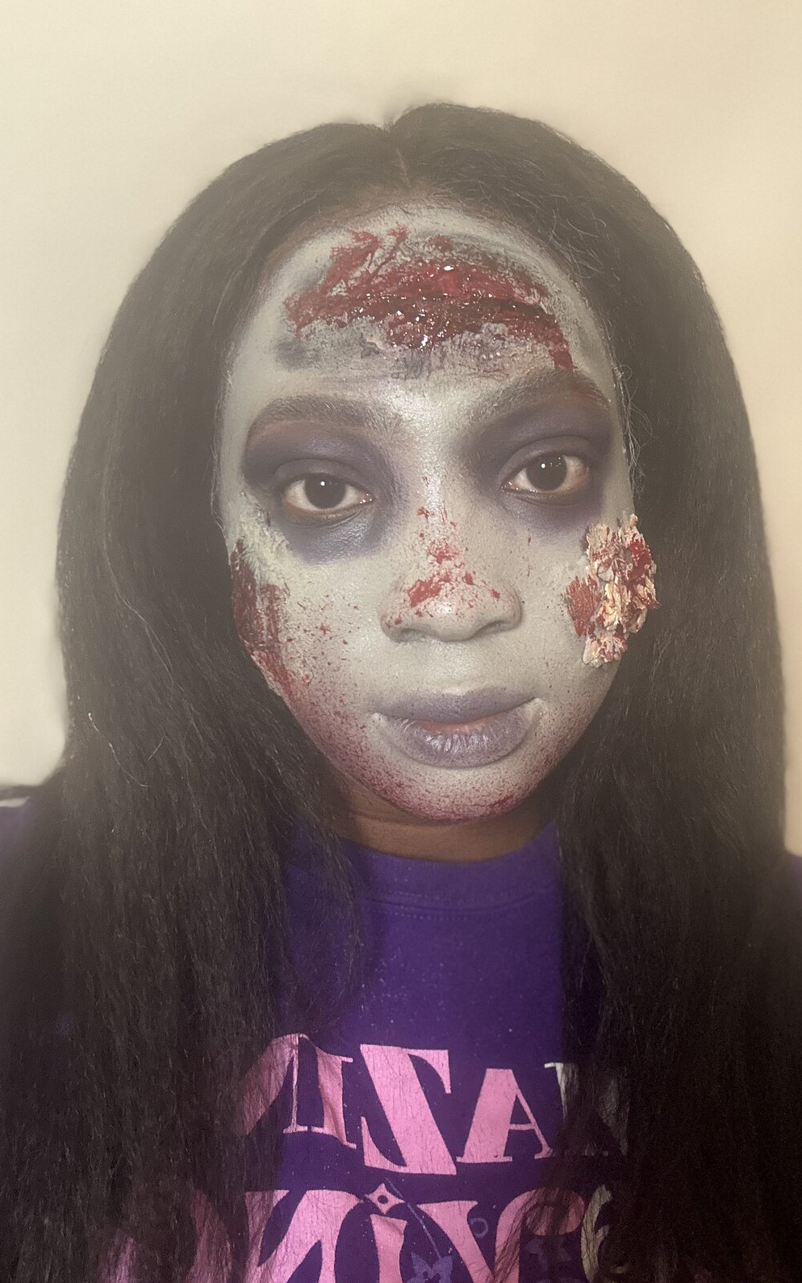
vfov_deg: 59.6
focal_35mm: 32
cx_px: 443
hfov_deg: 39.4
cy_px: 639
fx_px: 1119
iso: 250
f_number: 1.9
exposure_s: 1/60
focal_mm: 2.69
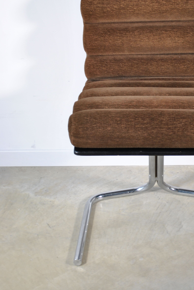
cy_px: 116
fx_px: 677
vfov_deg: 24.1
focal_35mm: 84
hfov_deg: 16.2
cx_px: 158
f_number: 5
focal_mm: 34
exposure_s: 1/25
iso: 200
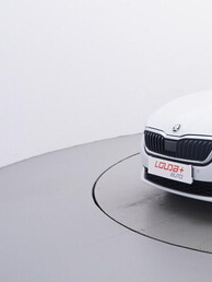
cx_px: 287
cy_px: 113
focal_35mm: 46
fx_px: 375
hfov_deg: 26.1
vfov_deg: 41.0
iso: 200
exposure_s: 1/80
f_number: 5
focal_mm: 15
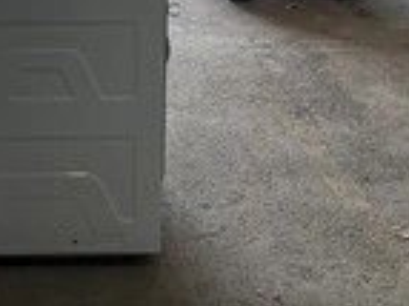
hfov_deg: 23.6
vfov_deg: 17.0
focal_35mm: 81
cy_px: -106
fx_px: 956
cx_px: 54
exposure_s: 1/164
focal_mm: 3
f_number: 1.8
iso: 20
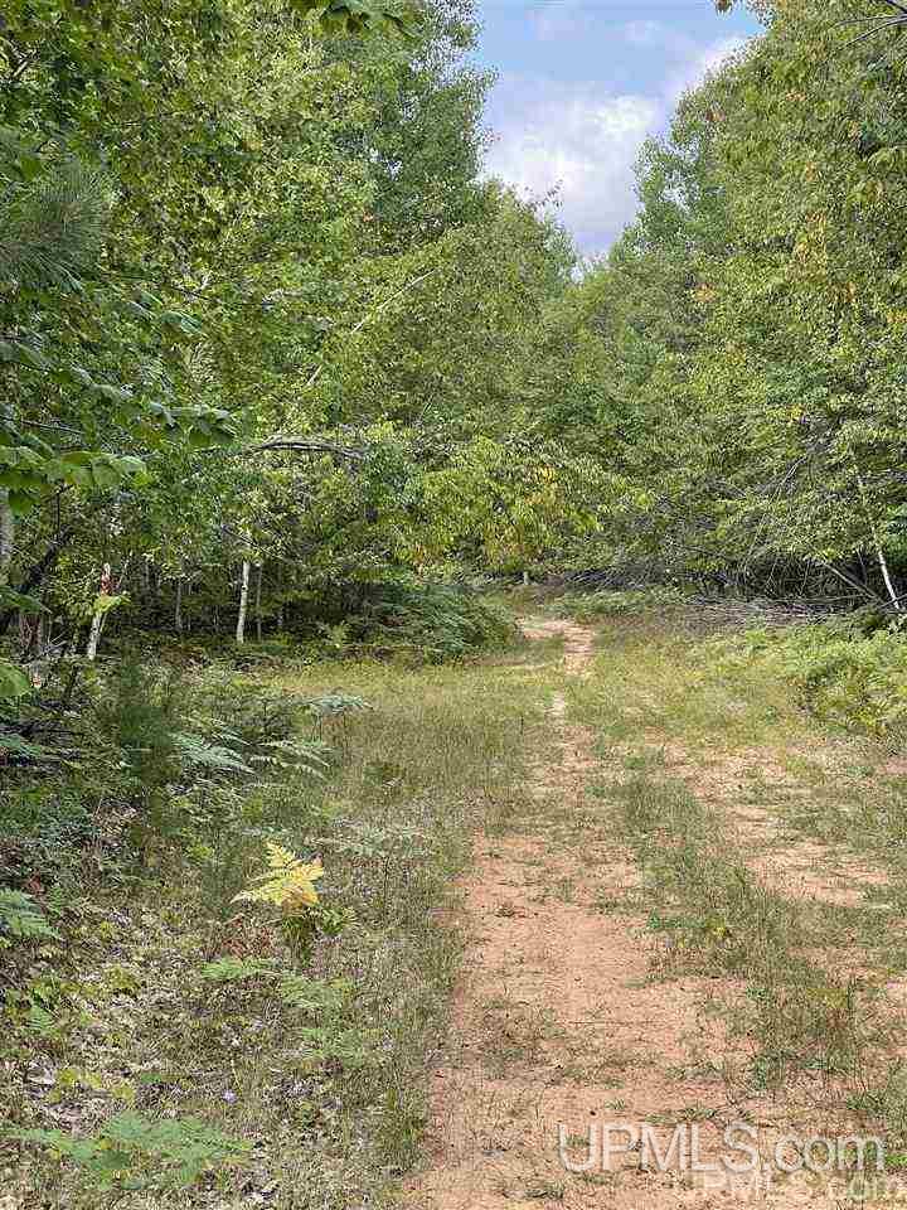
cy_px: 605
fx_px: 2236
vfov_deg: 30.3
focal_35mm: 64
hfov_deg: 22.9
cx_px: 454
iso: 20
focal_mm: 7.5
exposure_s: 1/180
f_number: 2.2
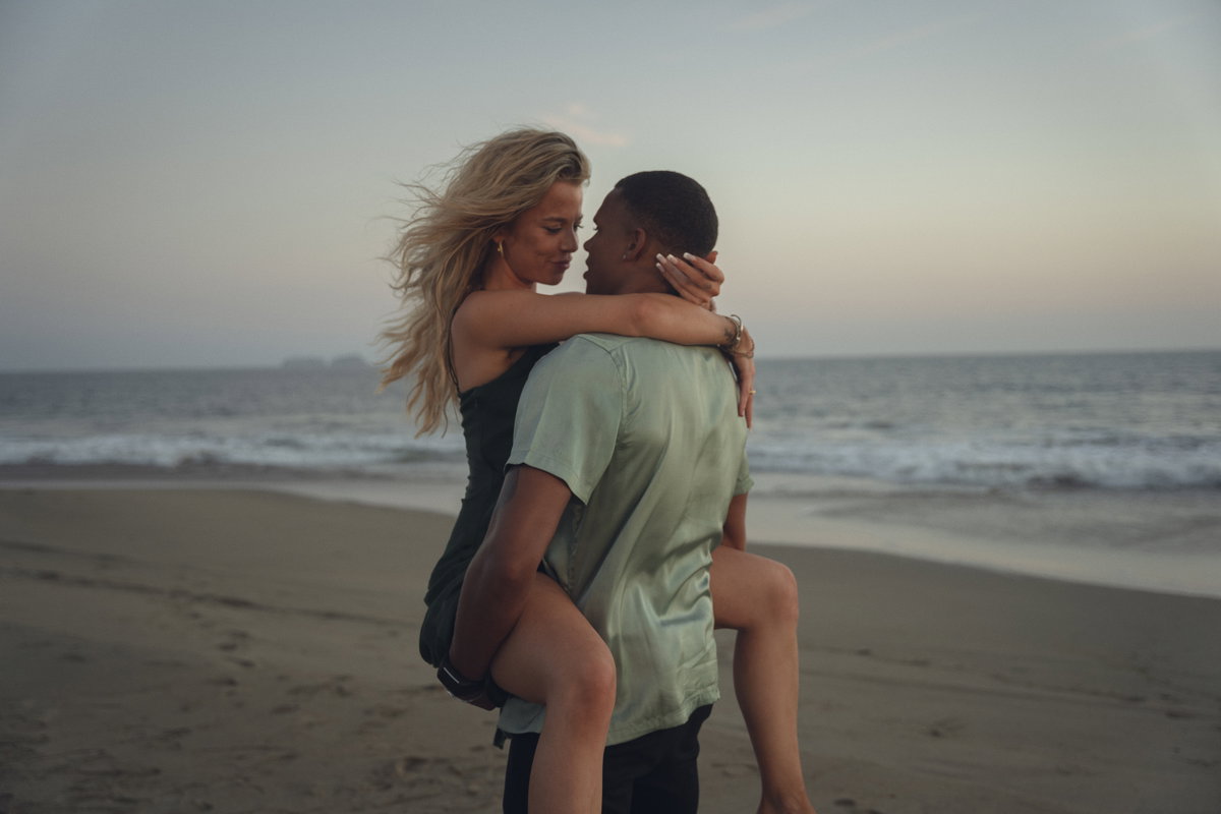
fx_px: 1312
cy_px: 407
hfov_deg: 49.9
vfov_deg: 34.5
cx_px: 610
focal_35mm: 39
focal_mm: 38.7
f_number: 2.8
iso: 500
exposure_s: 1/250
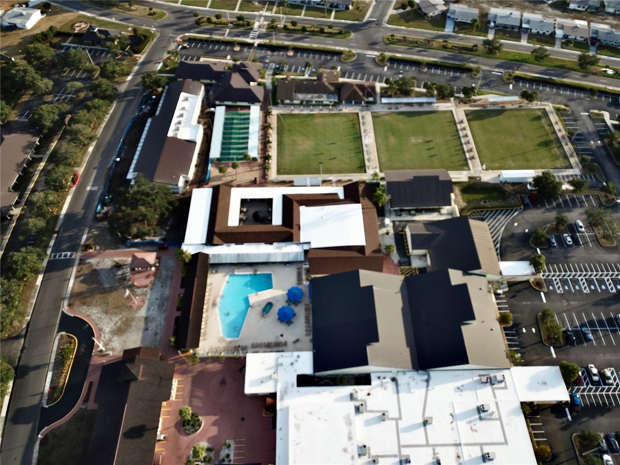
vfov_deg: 53.1
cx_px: 310
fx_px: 466
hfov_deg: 67.3
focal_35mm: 26
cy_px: 232
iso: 100
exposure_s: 1/633
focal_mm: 4.73
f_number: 2.2
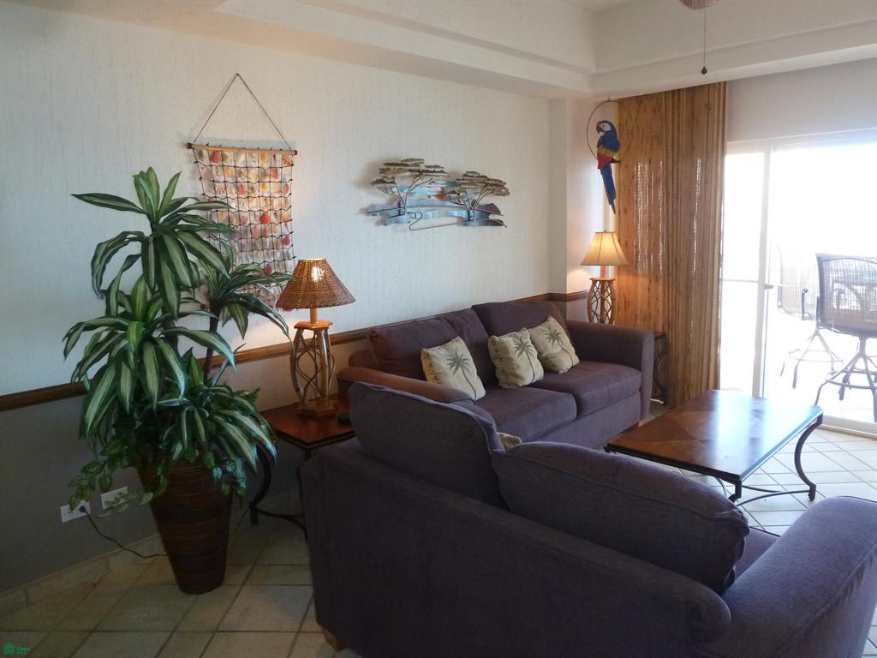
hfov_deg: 69.4
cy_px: 329
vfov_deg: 54.9
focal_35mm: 25
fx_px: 633
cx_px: 438
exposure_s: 1/30
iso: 200
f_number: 3.3
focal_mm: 4.1
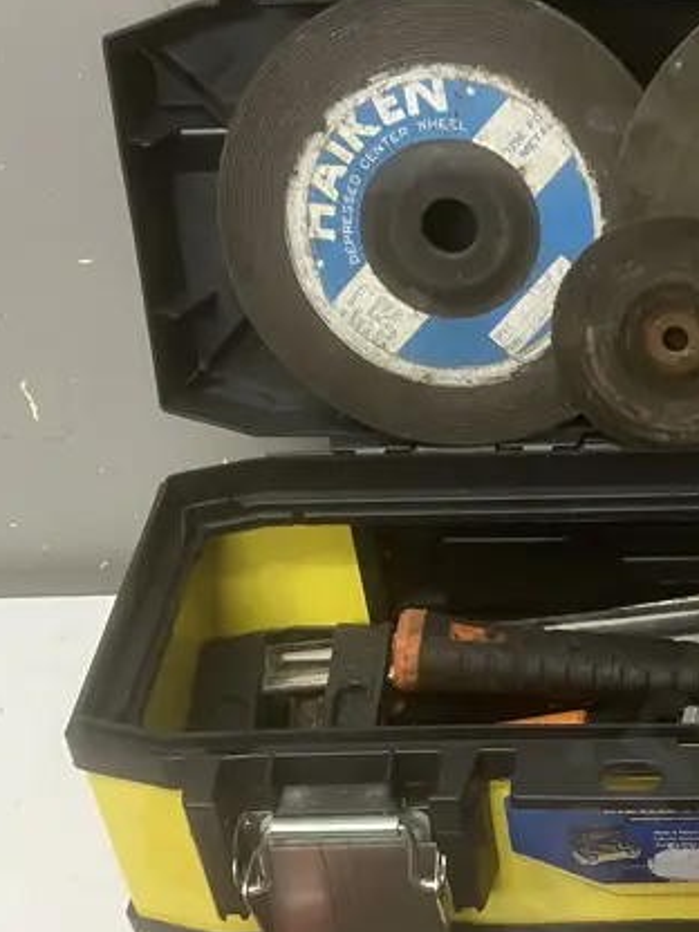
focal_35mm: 69
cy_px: 690
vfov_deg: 27.8
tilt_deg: -39.6
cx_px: 706
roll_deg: +4.8
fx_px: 1858
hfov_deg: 20.6
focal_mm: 3.99
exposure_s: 1/50
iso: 100
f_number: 1.8
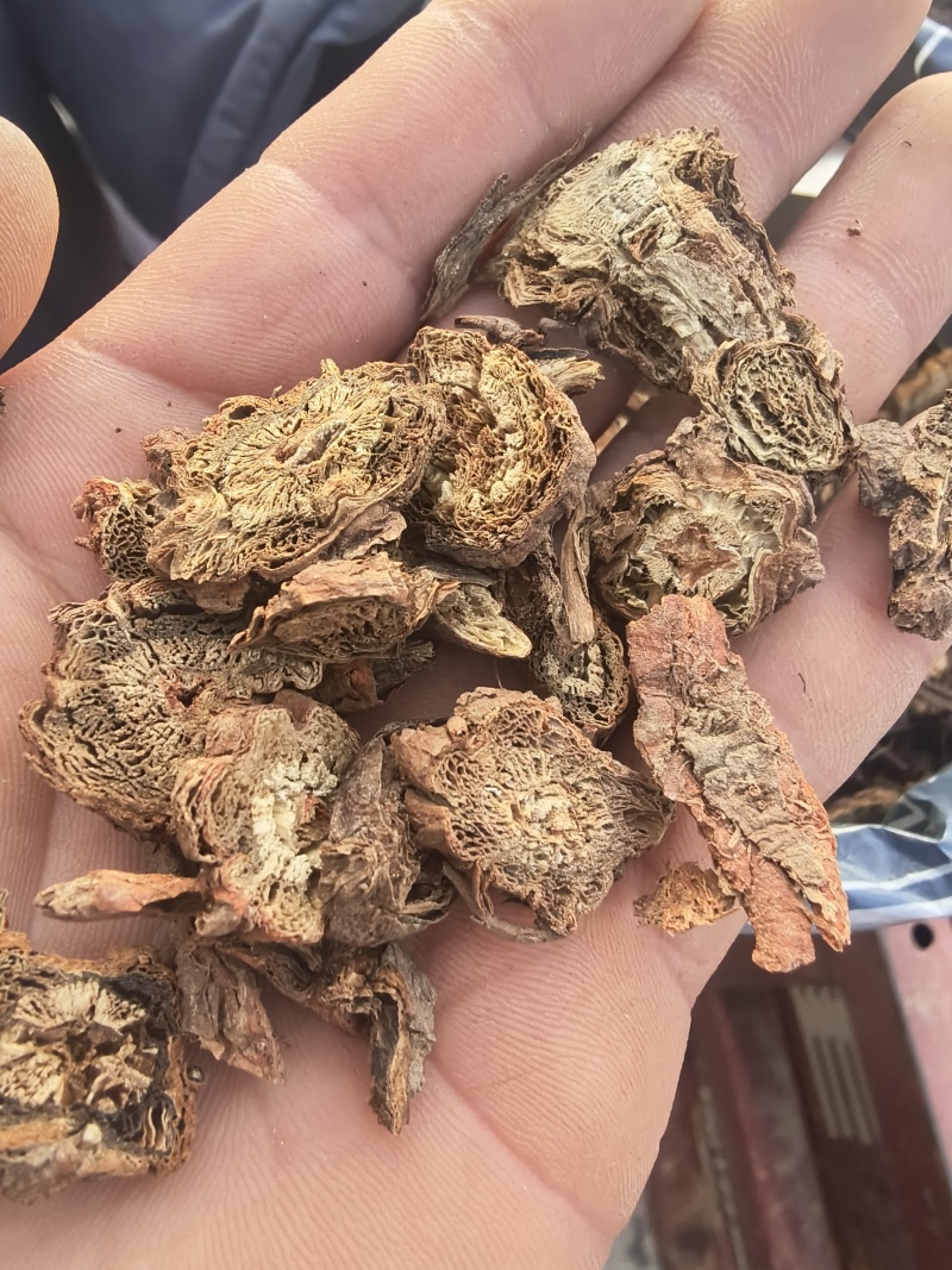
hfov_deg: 58.9
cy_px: 635
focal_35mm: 23
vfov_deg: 73.9
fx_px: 844
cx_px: 476
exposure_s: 1/100
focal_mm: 2.32
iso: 160
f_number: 2
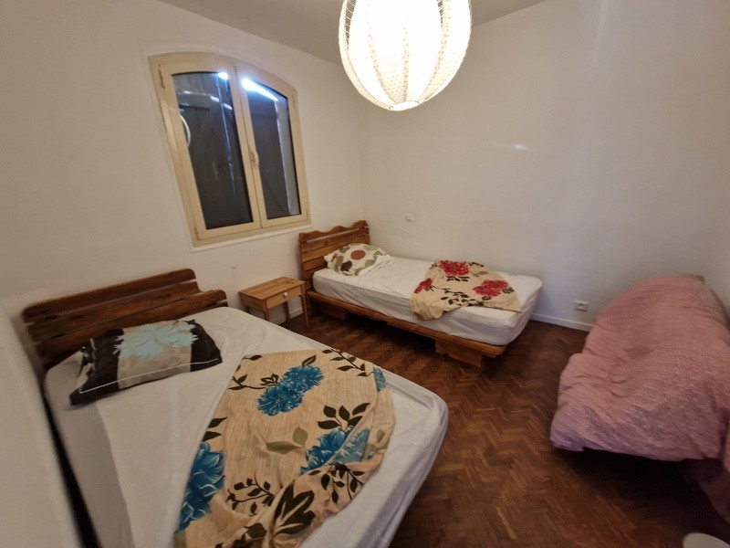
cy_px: 274
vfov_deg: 89.9
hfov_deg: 106.2
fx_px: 274
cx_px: 365
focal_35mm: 13
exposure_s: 1/50
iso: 400
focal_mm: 2.2
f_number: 2.2
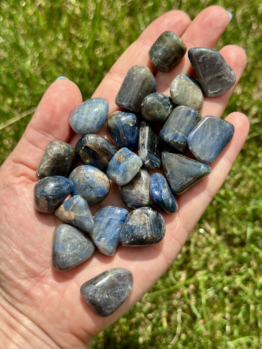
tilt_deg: -75.8
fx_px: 484
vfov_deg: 39.7
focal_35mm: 48
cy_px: 174
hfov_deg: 30.3
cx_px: 131
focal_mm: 6.86
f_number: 1.78
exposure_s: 1/5263
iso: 100
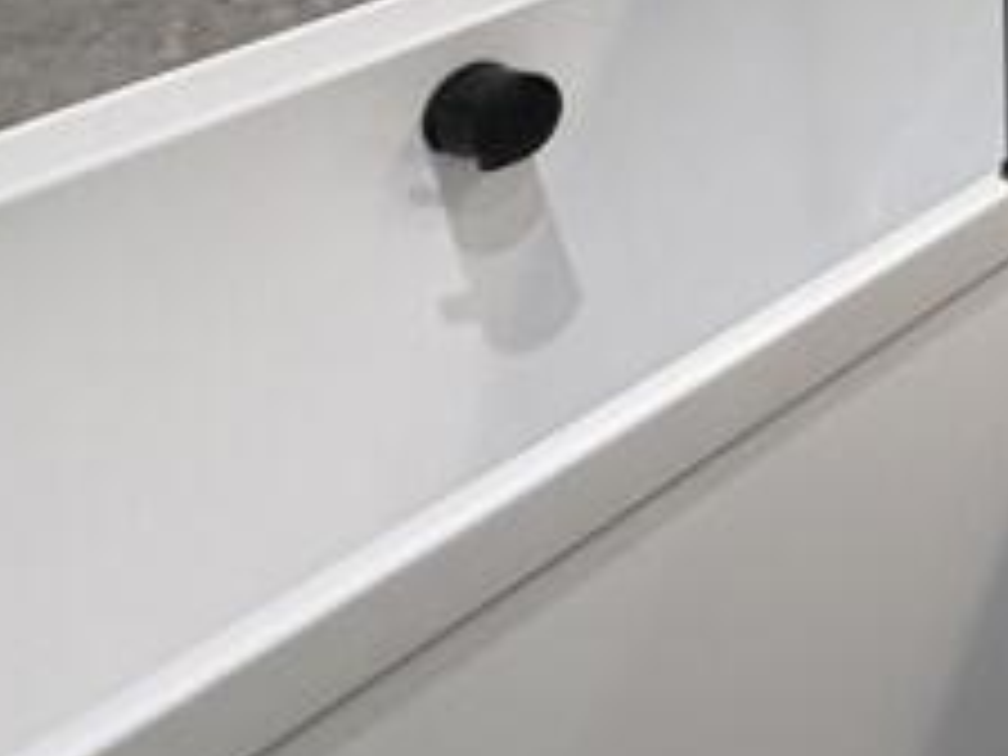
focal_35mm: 64
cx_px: 1814
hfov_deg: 20.8
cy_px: -621
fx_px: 1864
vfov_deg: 18.0
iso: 250
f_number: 2.2
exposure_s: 1/100
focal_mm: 2.22
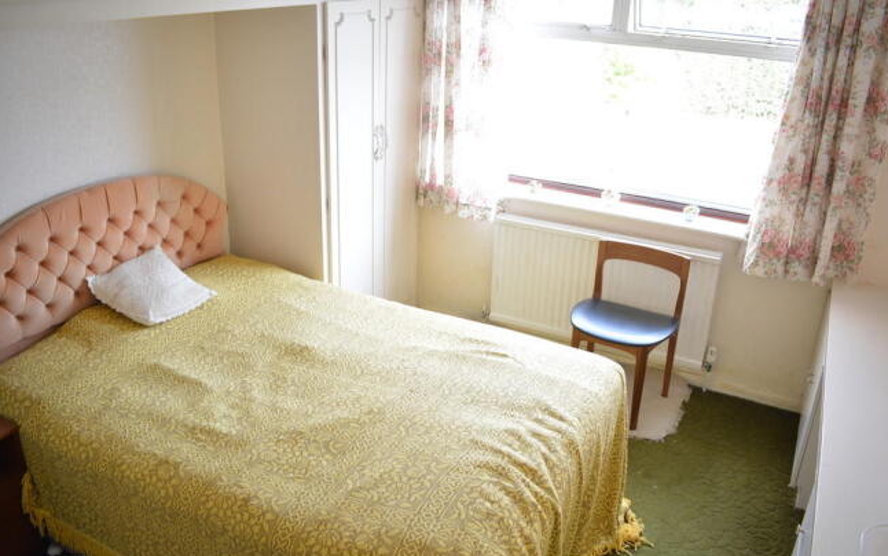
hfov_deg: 61.2
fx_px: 750
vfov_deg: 40.6
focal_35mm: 31
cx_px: 447
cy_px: 279
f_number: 3.5
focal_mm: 20
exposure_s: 1/80
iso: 640
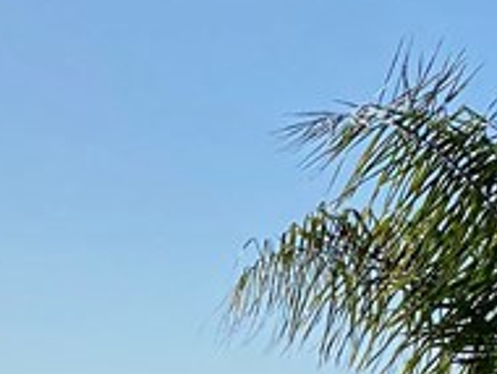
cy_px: 714
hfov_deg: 13.7
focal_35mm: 140
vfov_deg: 9.9
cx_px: -81
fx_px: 2013
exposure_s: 1/7692
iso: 32
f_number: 1.8
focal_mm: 4.25
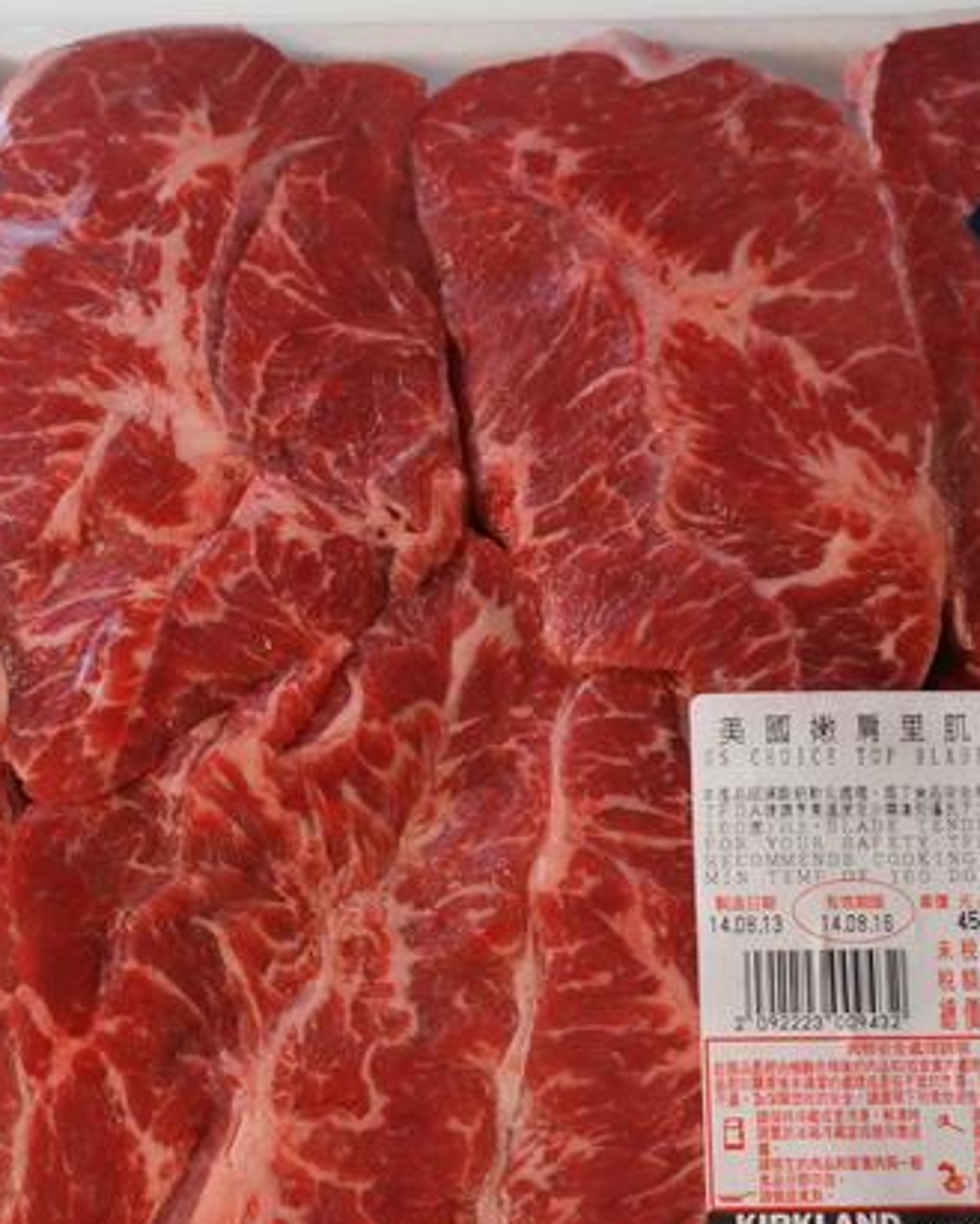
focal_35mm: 63
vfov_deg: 29.9
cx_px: 390
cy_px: 771
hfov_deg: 24.2
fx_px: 2280
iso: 1600
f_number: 4
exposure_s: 1/60
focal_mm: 23
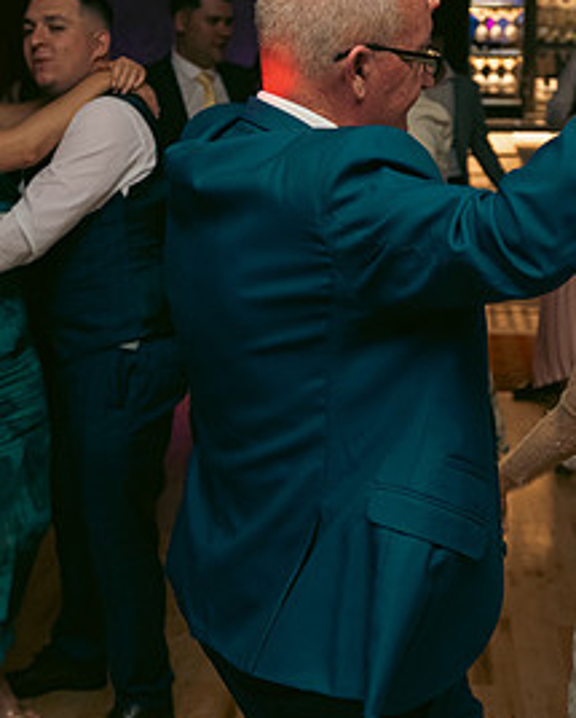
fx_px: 1468
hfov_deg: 22.0
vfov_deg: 27.5
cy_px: 334
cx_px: 434
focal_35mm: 69
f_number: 3.5
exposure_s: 1/160
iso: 800
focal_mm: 34
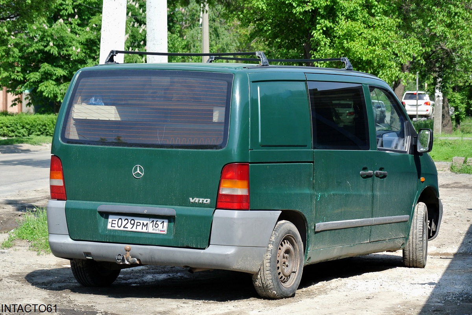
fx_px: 1613
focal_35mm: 123
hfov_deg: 16.7
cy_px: 158
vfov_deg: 11.1
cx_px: 236
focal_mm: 45.9
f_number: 4.5
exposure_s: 1/500
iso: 100
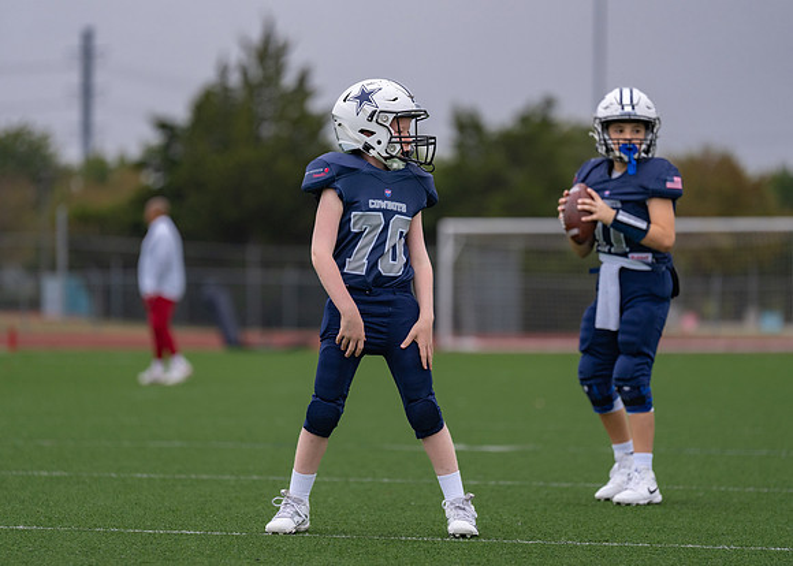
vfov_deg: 7.1
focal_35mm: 202
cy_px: 279
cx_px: 378
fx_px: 4549
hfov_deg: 10.0
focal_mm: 180
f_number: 2.8
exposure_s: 1/1000
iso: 640
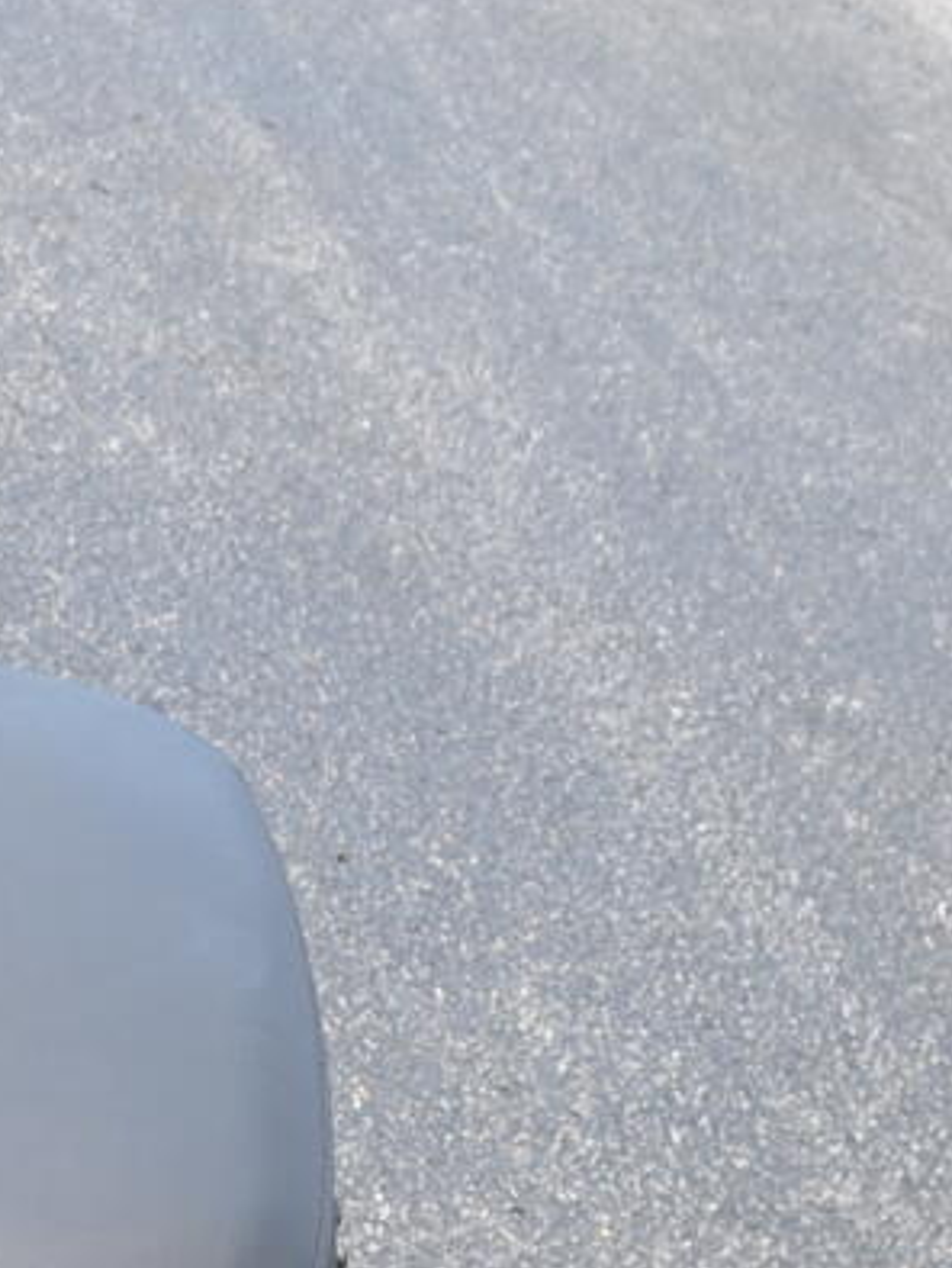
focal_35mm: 161
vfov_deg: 12.3
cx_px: -717
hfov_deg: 8.9
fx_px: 5897
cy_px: 713
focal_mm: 22
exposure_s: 1/125
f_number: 5.6
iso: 100
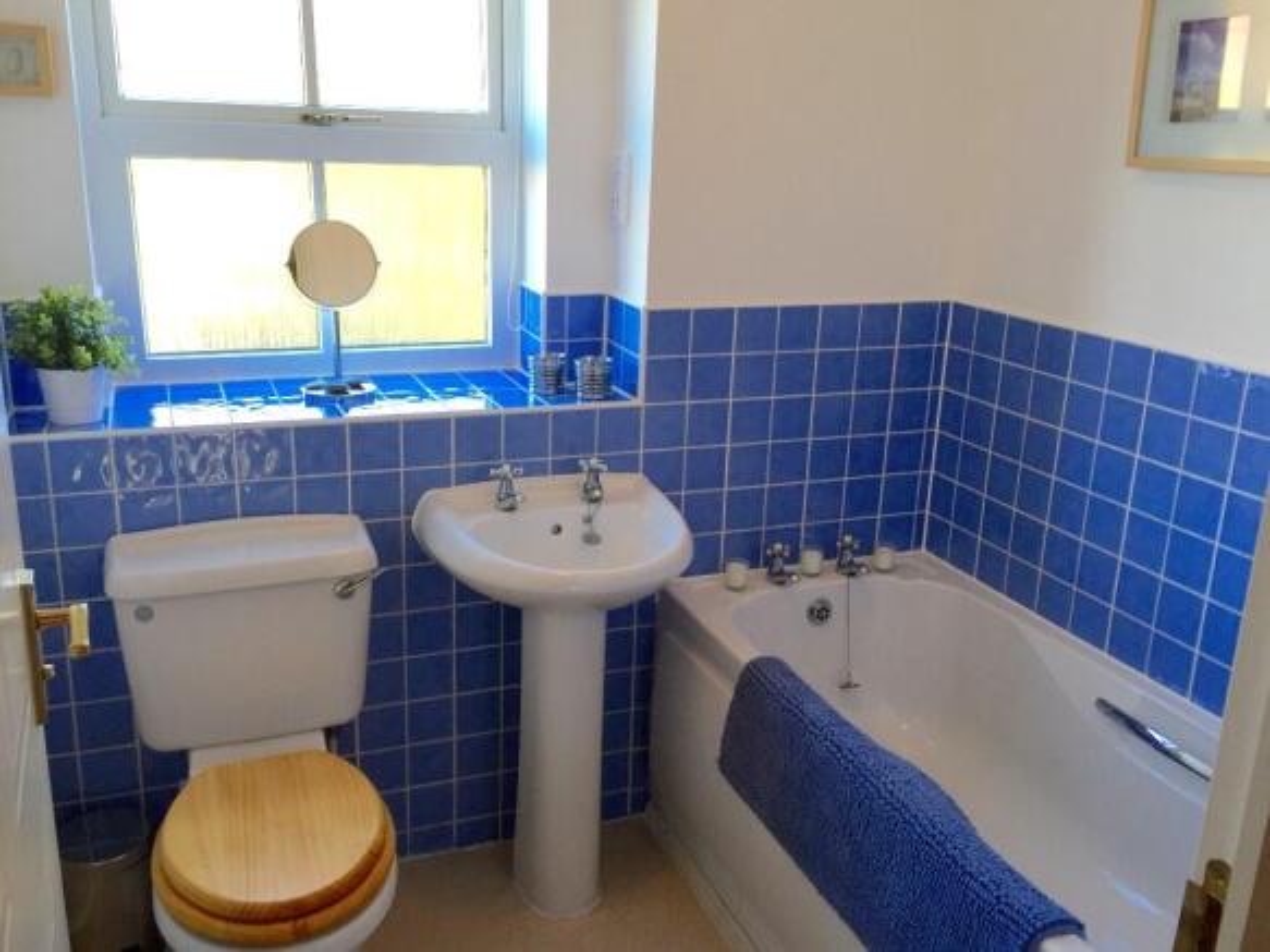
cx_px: 635
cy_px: 476
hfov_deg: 61.7
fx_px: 1064
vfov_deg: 48.2
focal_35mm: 29
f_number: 2.2
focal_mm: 4.15
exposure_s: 1/50
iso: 40
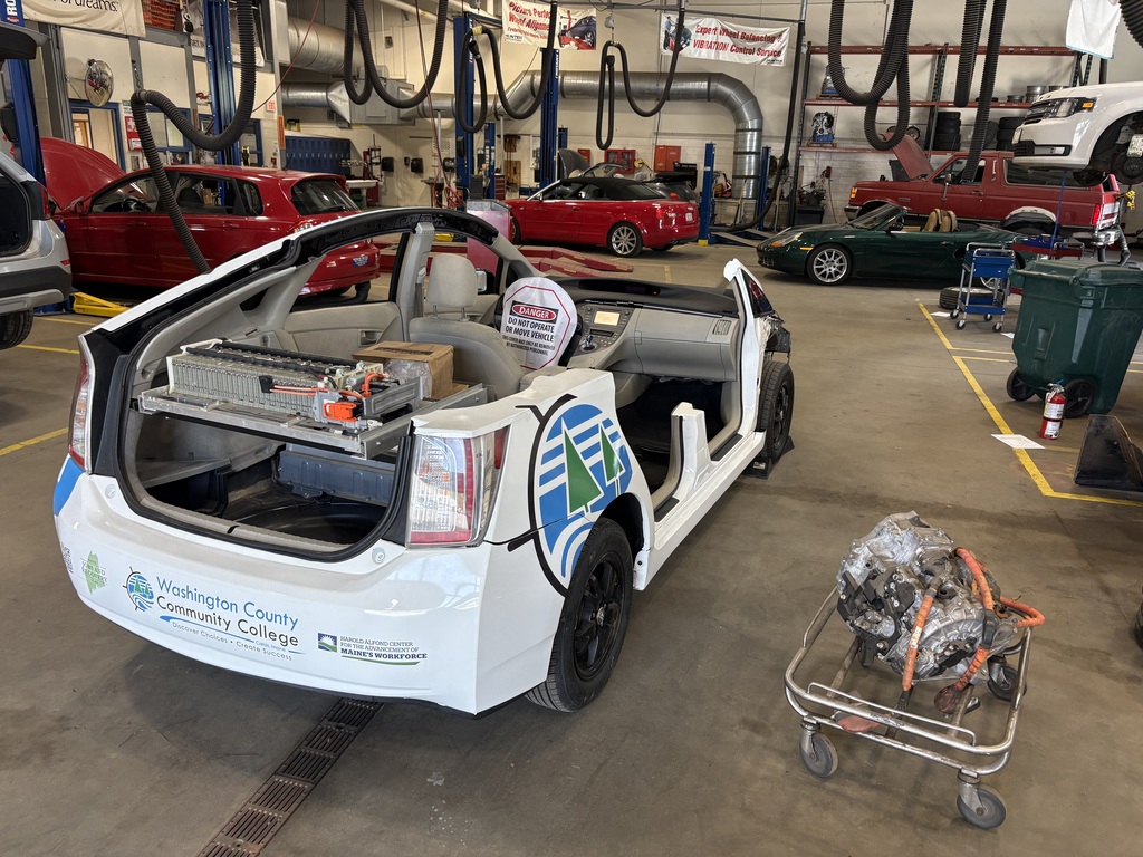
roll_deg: -1.2
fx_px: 859
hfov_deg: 67.3
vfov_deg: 53.1
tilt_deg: -15.9
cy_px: 428
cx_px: 572
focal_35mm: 26
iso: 100
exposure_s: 1/122
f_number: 1.6
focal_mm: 5.96
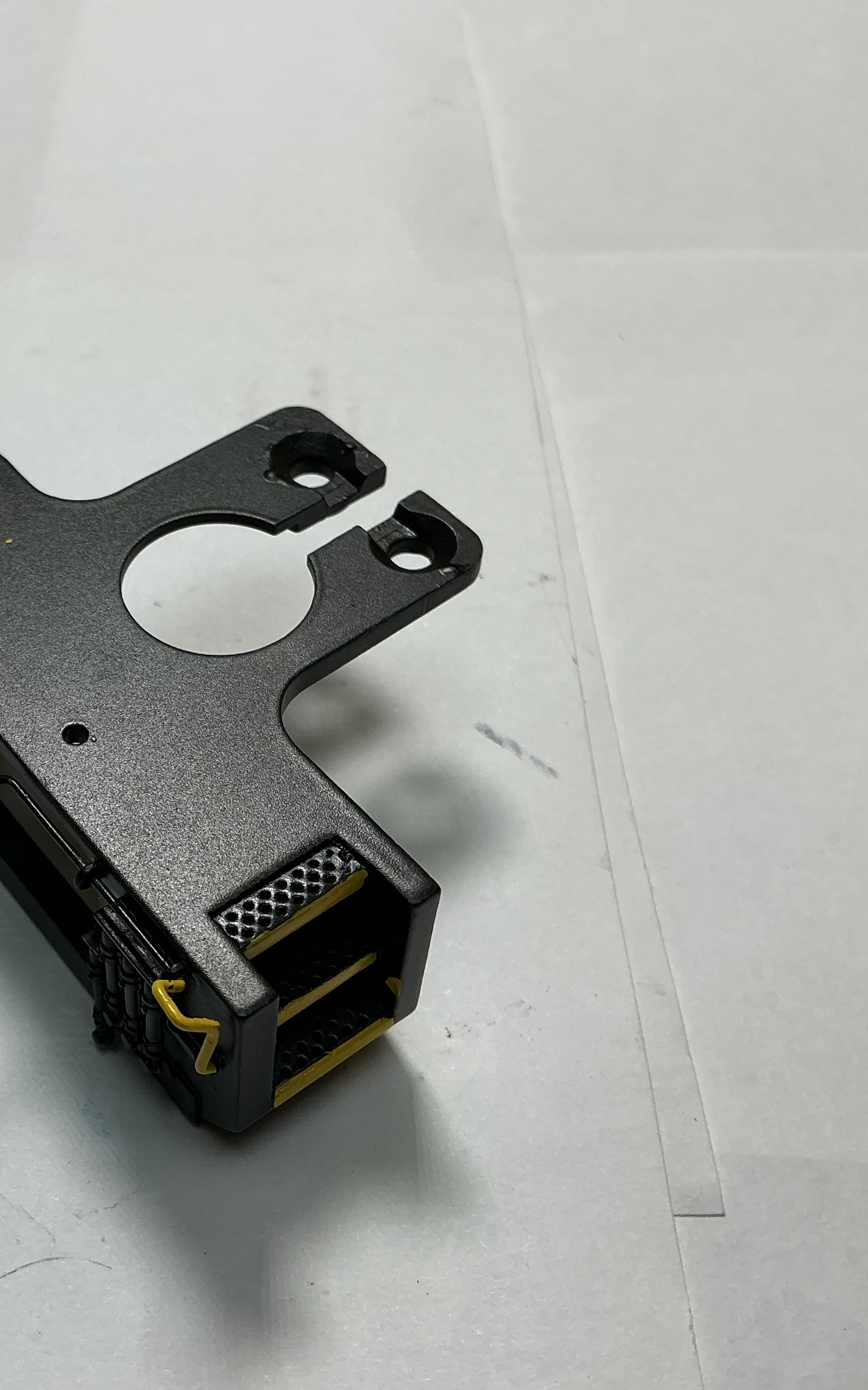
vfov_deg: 47.2
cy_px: 682
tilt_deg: -51.3
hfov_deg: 29.2
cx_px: 80
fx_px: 1590
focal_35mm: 42
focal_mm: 3
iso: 20
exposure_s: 1/228
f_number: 1.8
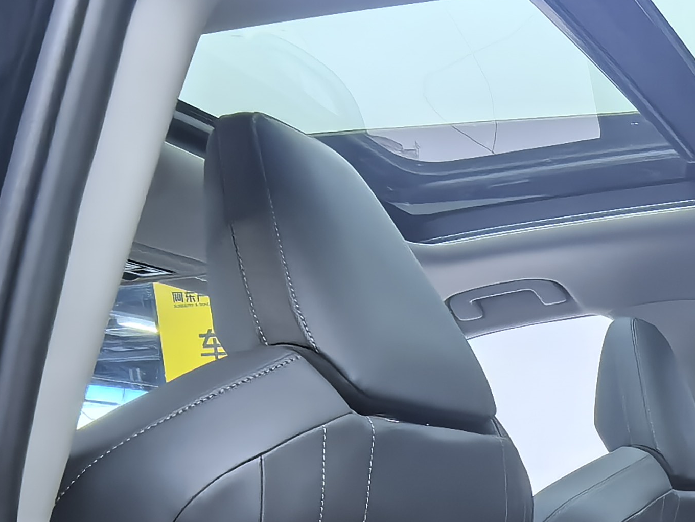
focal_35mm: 50
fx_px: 1004
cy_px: 671
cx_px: 909
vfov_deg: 25.3
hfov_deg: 30.1
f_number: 2.2
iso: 250
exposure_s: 1/33.3
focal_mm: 1.95
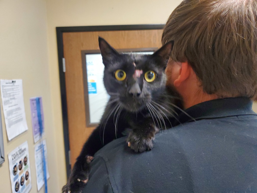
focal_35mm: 26
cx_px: 128
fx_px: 193
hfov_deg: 67.3
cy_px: 96
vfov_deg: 53.1
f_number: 1.5
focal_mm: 4.3
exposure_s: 1/40
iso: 500
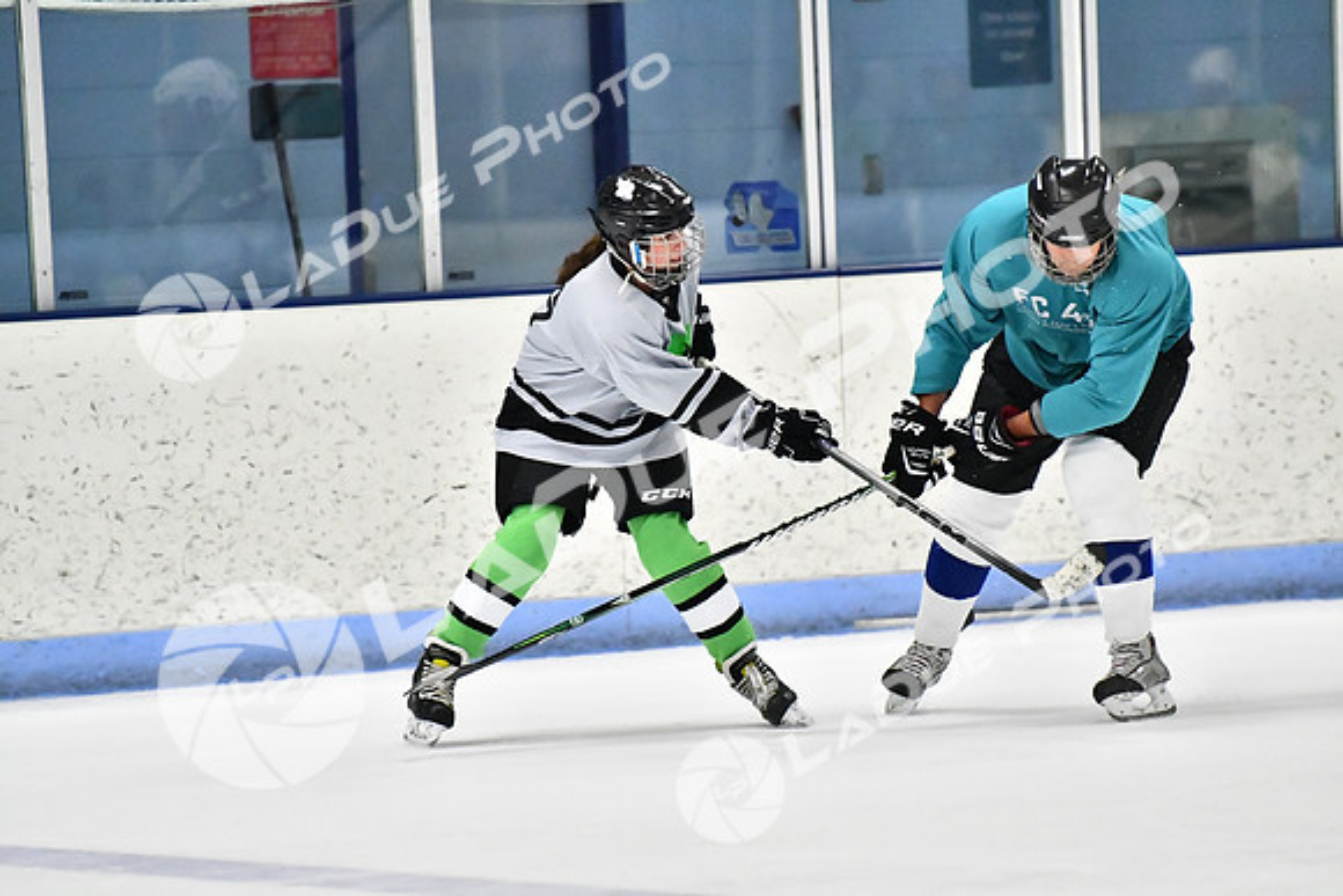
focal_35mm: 300
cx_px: 672
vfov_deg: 4.6
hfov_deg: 6.9
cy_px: 448
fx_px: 11194
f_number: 2.8
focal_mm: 200
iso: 8000
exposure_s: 1/1600
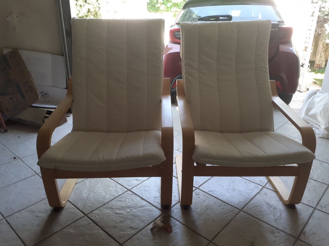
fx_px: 257
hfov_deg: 65.3
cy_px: 123
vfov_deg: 51.4
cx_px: 164
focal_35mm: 27
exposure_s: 1/100
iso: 80
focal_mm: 3.6
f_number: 1.9
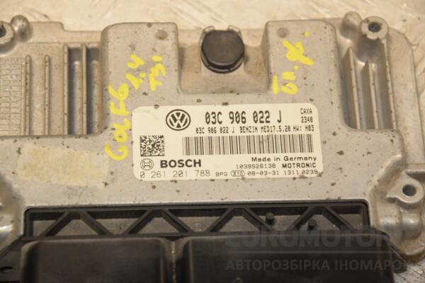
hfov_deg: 13.0
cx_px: 212
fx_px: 1859
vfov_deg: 8.7
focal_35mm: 158
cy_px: 142
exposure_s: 1/200
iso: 800
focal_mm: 105
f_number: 6.3
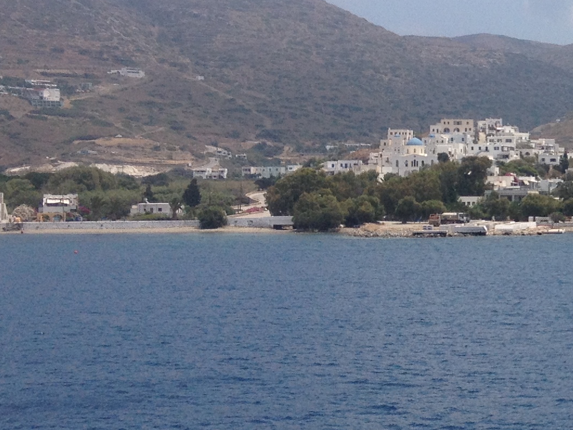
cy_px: 171
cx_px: 811
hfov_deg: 16.8
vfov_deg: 13.7
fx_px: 1787
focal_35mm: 108
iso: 50
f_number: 2.4
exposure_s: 1/3067
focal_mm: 4.28
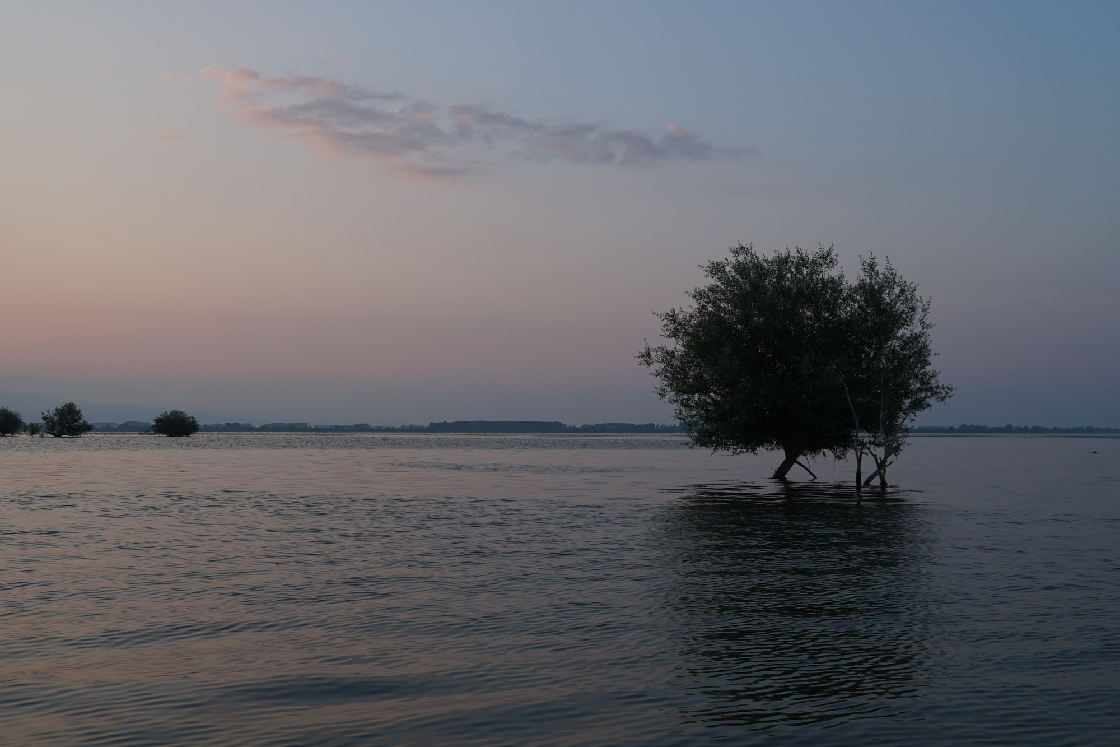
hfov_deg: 45.4
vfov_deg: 31.2
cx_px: 566
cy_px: 373
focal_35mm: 43
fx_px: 1338
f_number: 9
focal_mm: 28
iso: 100
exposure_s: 1/80
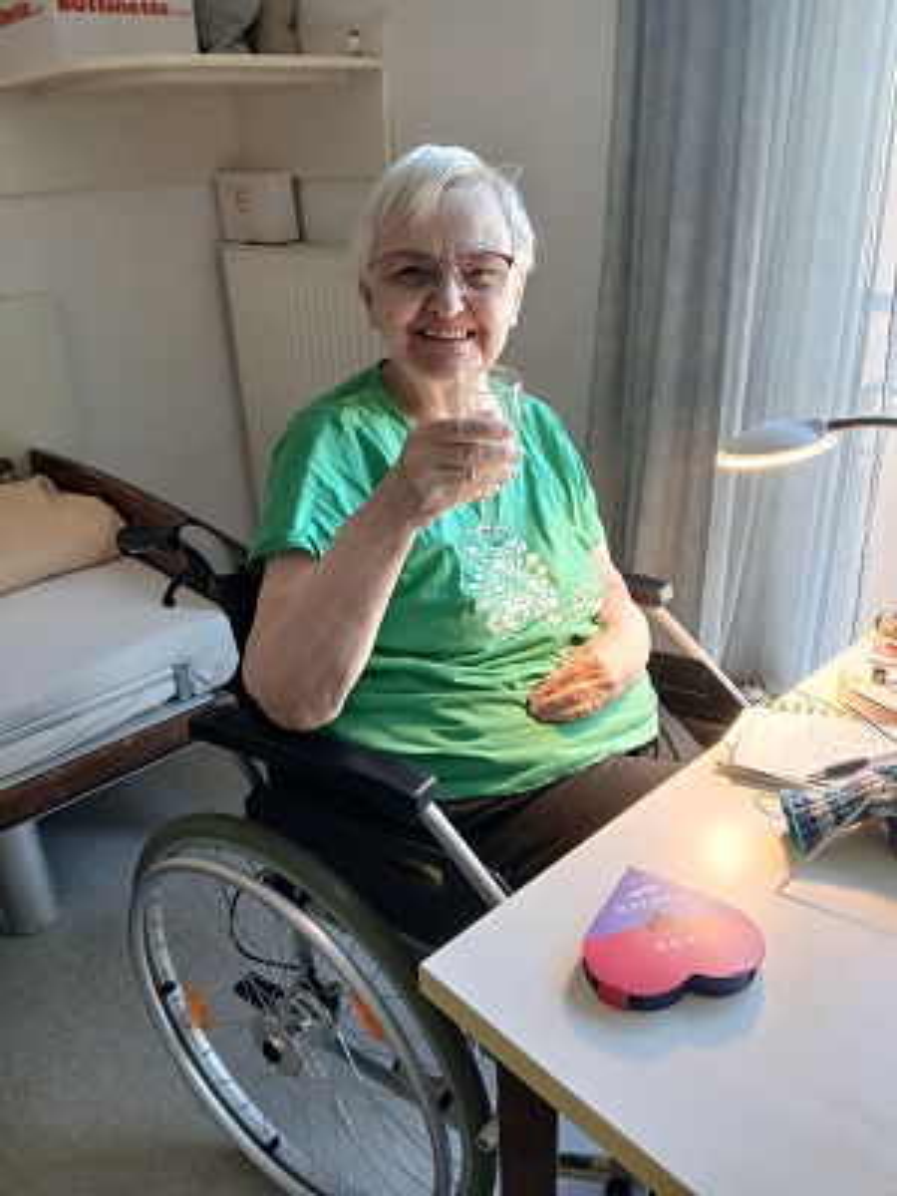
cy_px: 598
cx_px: 448
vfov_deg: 67.3
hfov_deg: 53.1
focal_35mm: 26
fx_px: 898
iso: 250
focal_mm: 3.98
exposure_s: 1/50
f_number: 1.8
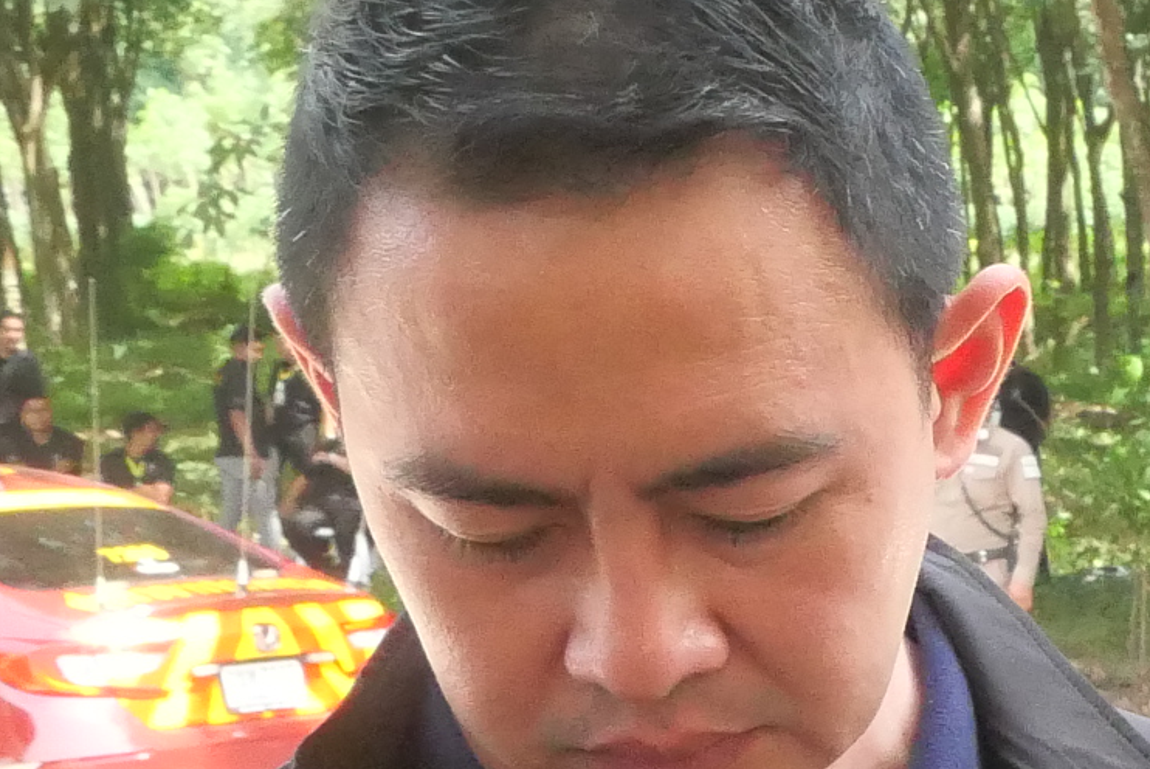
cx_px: 2396
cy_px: 847
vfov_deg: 8.8
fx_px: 4955
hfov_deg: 11.7
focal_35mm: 155
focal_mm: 15
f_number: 8
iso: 3200
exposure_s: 1/400
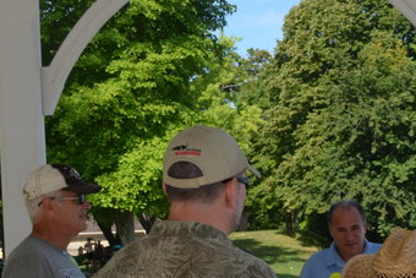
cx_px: 423
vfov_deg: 15.2
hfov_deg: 22.2
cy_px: 299
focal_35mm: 88
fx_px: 1017
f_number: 6.3
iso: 100
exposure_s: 1/200
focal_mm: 26
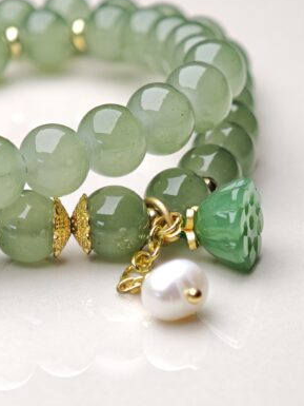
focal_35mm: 162
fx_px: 1896
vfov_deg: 12.2
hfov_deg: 9.2
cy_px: 204
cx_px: 153
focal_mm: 11.5
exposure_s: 1/475
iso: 50
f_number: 1.8
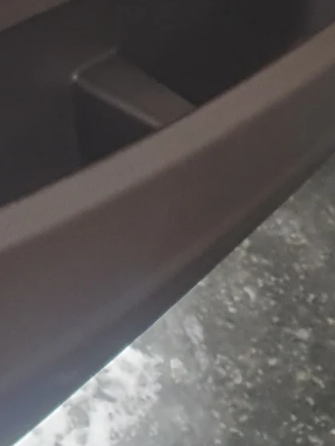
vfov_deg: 15.2
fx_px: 1536
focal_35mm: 119
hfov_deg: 11.9
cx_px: -166
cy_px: -237
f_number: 2.4
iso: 80
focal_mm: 4.32
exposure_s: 1/100
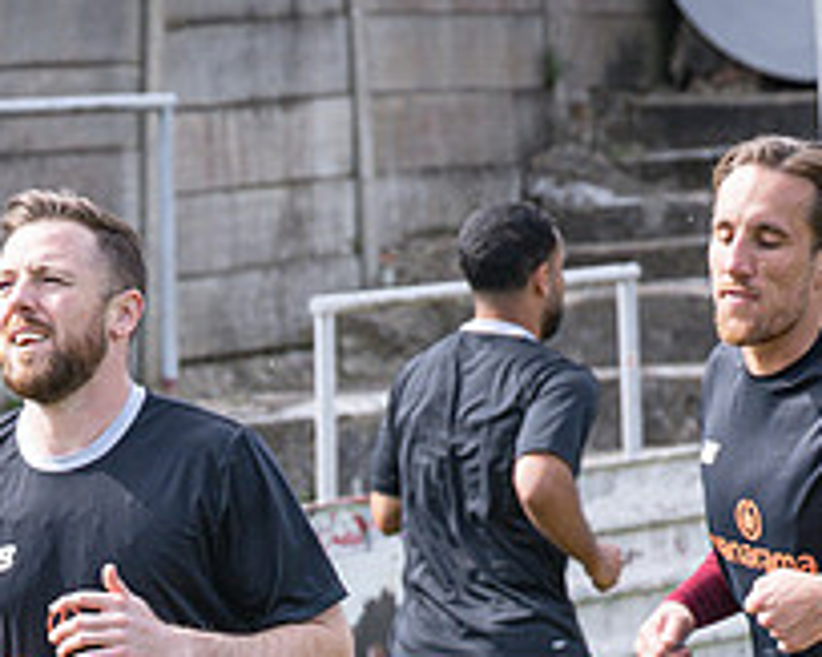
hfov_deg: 5.7
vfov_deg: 4.5
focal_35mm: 342
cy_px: 799
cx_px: 97
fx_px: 8316
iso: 200
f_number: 4
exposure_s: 1/1000
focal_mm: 70
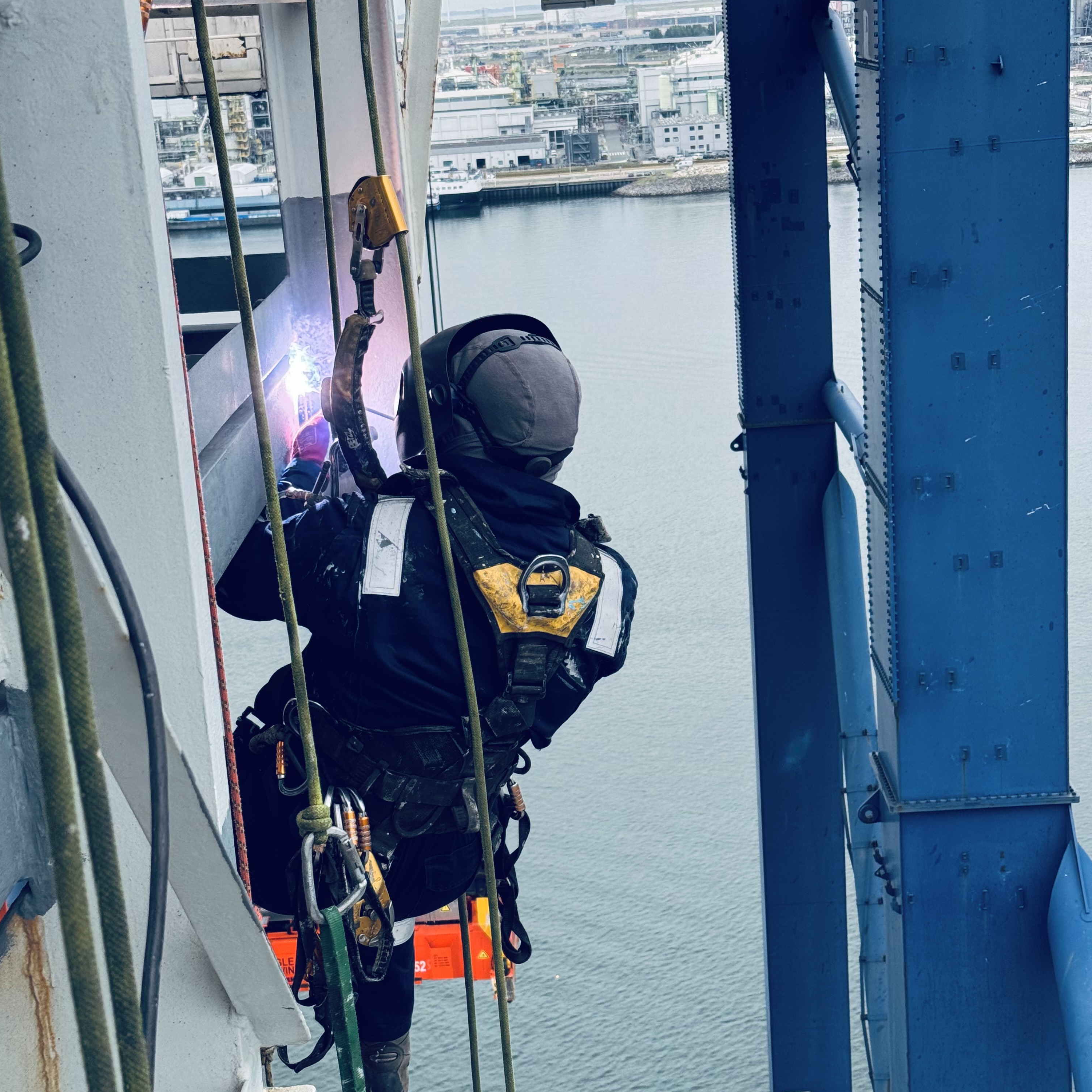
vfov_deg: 30.0
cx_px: 543
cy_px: 566
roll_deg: +4.7
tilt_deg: -14.8
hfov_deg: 30.0
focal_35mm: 57
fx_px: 2034
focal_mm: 6.76
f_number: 1.78
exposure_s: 1/865
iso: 64
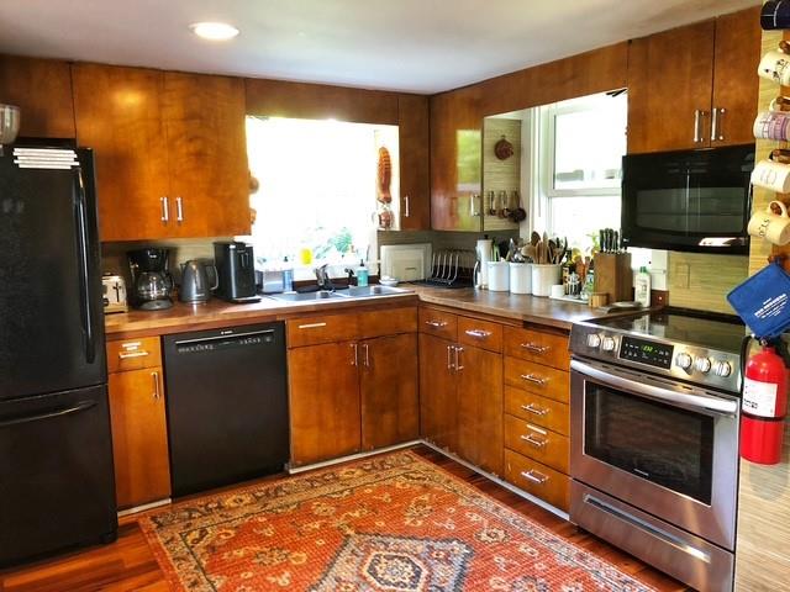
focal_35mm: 28
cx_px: 395
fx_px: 639
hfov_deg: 63.4
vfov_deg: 49.7
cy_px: 296
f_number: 1.8
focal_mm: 4
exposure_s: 1/9
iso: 100
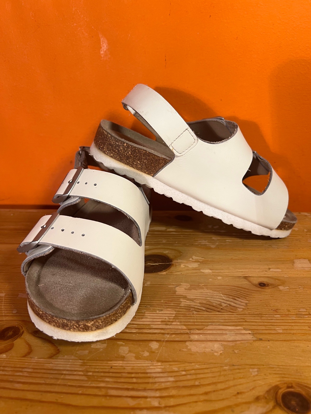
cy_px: 207
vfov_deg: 67.3
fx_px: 311
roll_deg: +0.3
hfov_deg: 53.1
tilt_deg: -24.7
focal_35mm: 26
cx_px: 156
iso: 125
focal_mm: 5.7
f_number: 1.5
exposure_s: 1/50
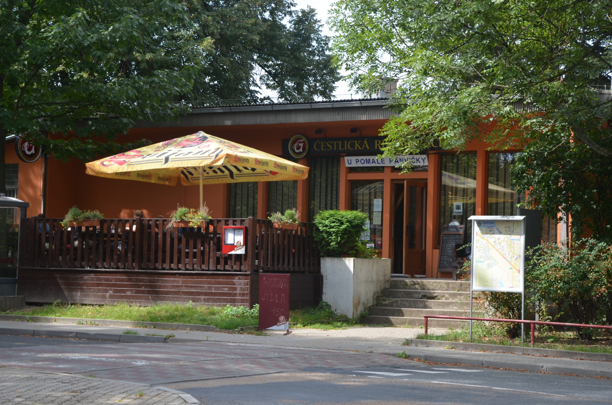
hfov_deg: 23.4
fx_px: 1476
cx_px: 306
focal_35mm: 87
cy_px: 202
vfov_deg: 15.6
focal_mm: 58
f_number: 7.1
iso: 200
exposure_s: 1/200
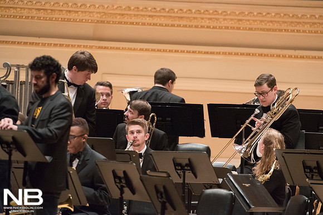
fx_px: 3590
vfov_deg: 3.4
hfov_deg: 5.2
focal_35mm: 400
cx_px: 162
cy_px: 108
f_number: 6.3
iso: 12800
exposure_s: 1/160
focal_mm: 400
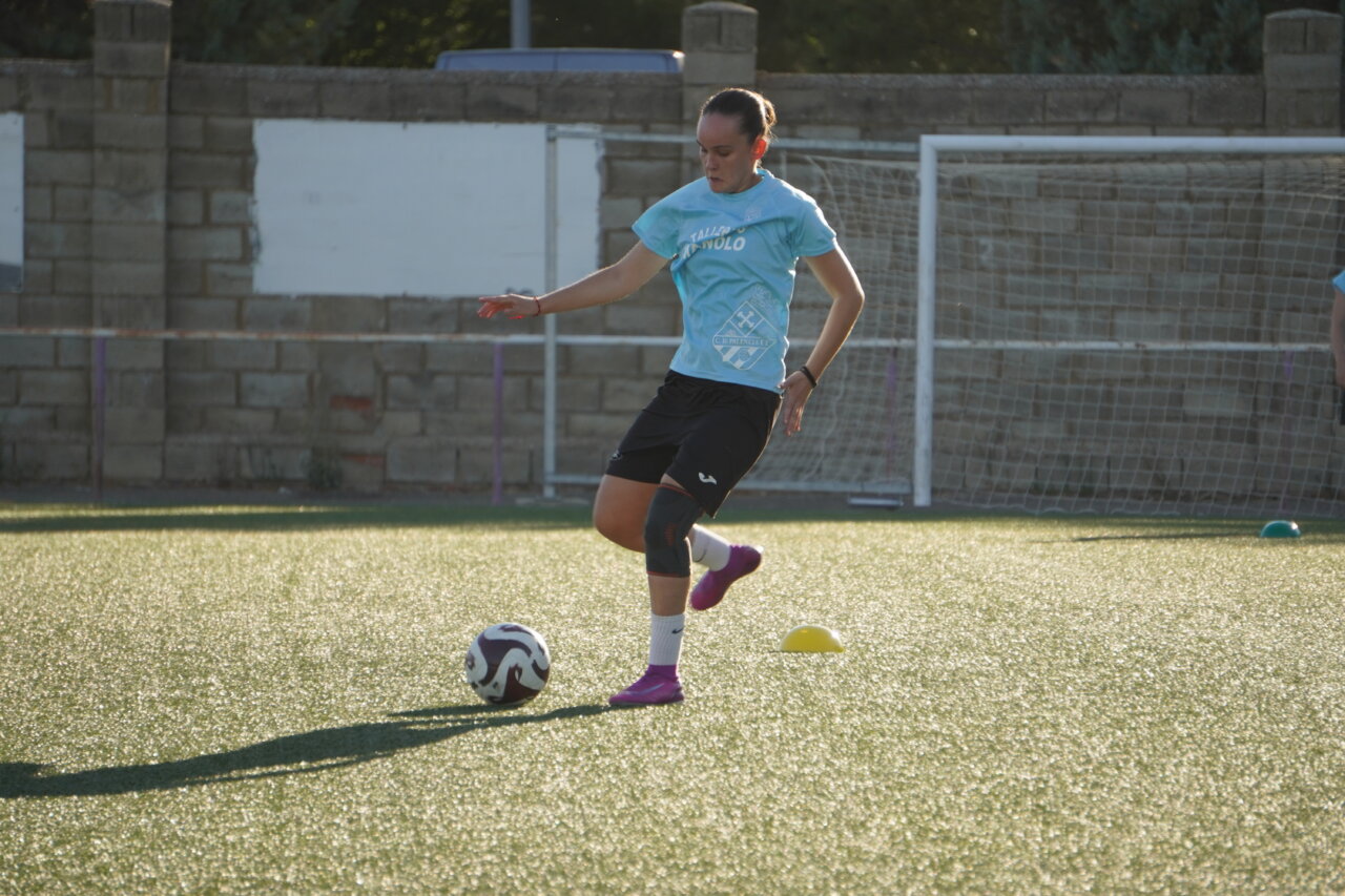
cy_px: 448
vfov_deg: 4.4
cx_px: 672
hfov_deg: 6.5
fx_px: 11766
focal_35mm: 315
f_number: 6.3
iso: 200
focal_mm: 210
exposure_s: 1/400
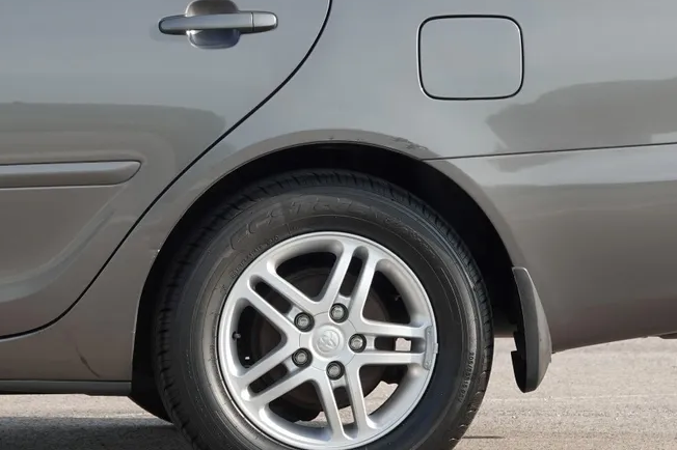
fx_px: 8026
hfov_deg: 4.8
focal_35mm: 427
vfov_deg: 3.2
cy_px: 140
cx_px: 294
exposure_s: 1/320
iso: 100
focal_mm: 83.9
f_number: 4
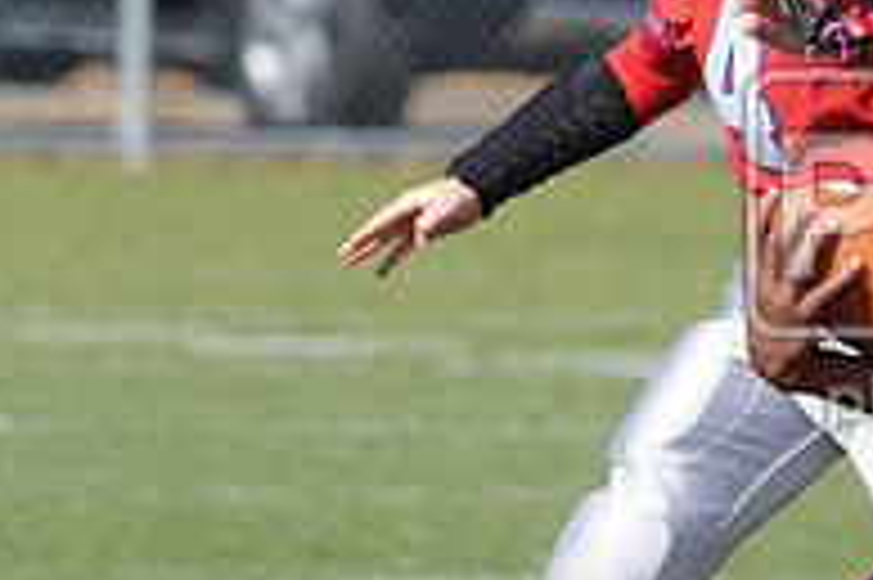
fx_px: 32636
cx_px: 1282
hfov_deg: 1.5
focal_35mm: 1347
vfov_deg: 1.0
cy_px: 236
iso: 200
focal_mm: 300
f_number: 7.1
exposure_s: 1/500
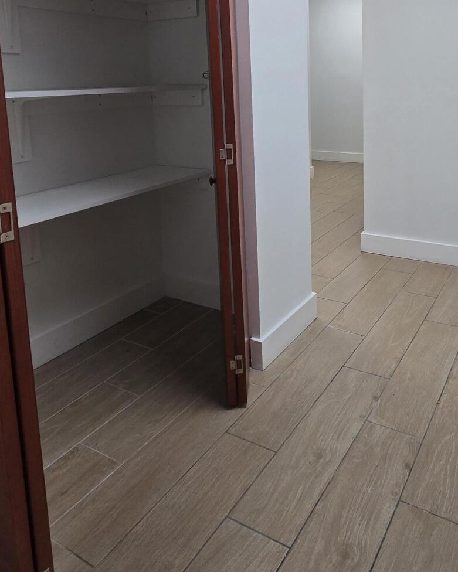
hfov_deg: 53.9
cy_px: 156
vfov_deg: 62.9
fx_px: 440
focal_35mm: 26
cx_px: 304
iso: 50
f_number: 2.2
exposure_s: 1/60
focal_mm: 2.2
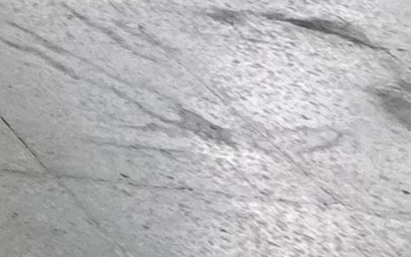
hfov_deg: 9.5
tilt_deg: -9.6
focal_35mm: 111
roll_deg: -1.4
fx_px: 1243
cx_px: -1040
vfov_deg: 8.6
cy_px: -634
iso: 250
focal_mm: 2.22
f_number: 2.2
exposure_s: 1/120
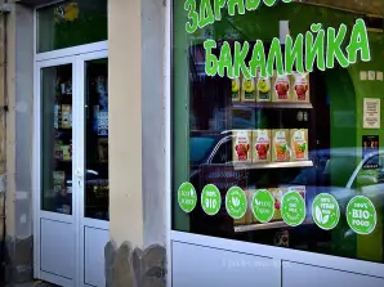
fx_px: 687
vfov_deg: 23.6
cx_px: 240
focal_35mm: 62
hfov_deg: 31.1
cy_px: 128
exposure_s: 1/20
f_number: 5.6
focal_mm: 32
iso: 220
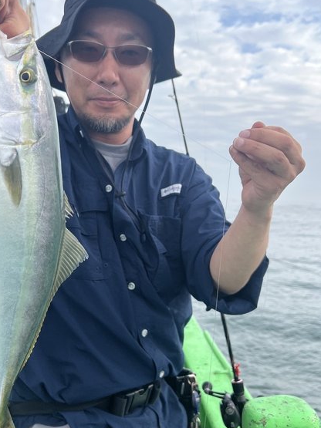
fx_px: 495
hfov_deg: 35.7
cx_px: 115
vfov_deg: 46.8
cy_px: 221
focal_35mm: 40
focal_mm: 5.7
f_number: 1.5
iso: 50
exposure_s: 1/1431
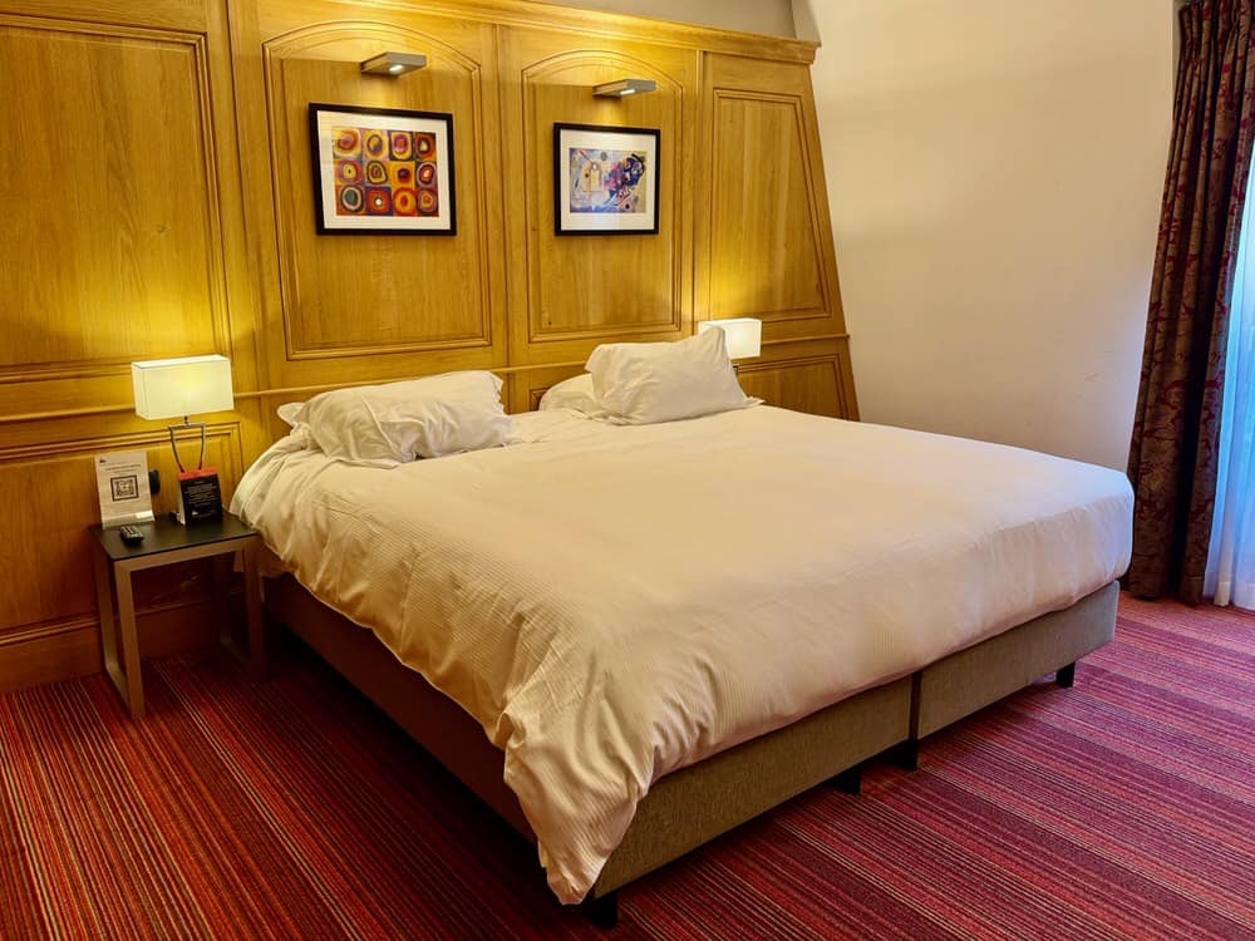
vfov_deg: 56.8
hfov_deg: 71.6
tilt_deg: -11.4
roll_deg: -0.2
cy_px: 470
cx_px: 628
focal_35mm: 24
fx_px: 870
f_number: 1.78
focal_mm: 6.76
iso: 160
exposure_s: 1/100
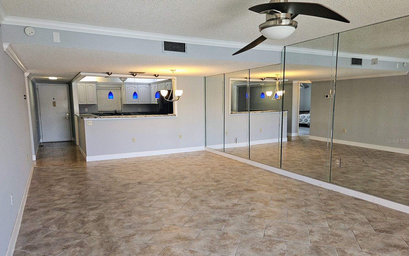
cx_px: 201
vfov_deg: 49.2
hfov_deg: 72.5
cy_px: 140
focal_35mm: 25
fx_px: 279
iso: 100
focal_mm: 5.4
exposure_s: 1/60
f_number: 1.8
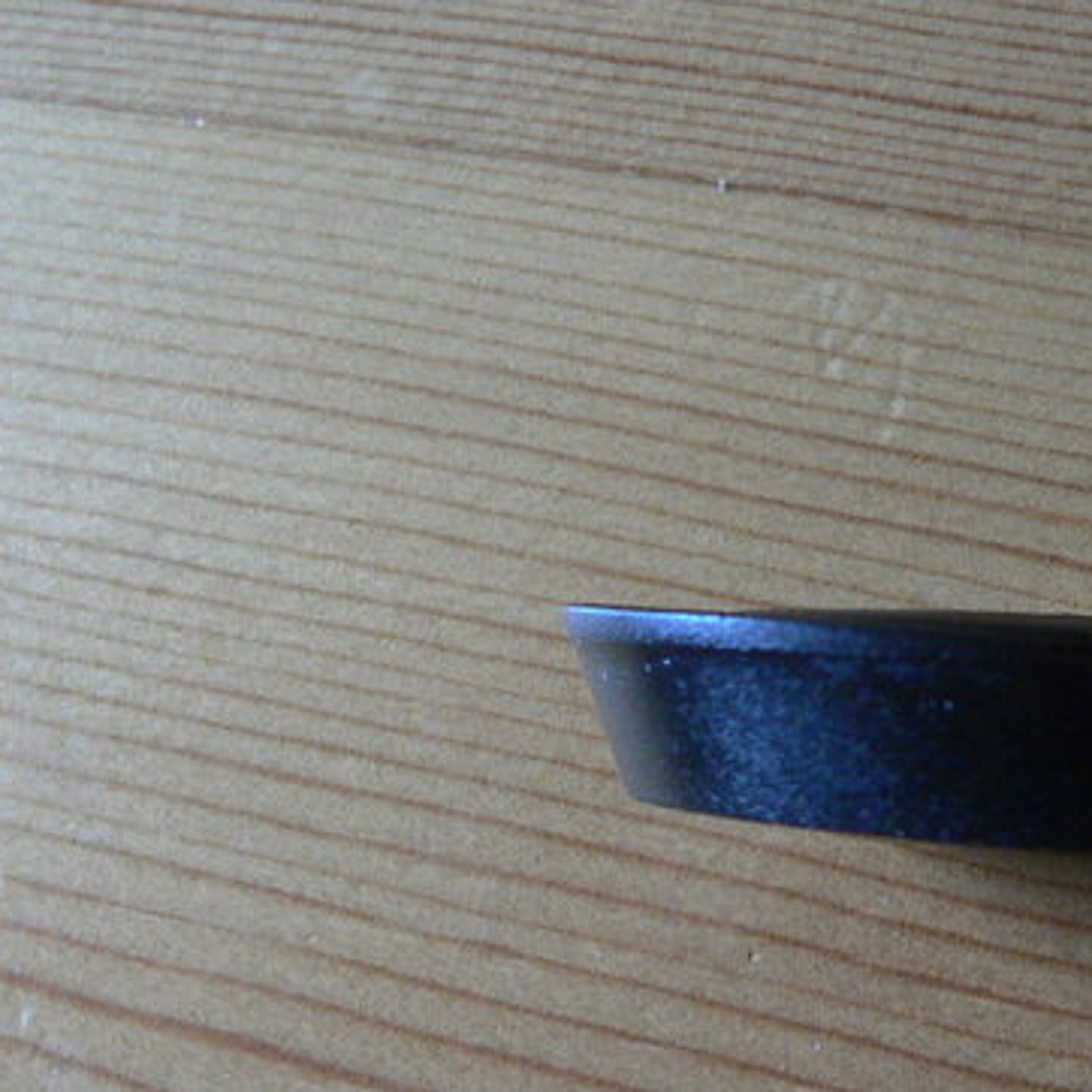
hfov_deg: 25.9
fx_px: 2356
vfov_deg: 26.0
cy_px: 716
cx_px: 757
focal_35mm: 66
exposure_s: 1/80
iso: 200
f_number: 2.8
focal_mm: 6
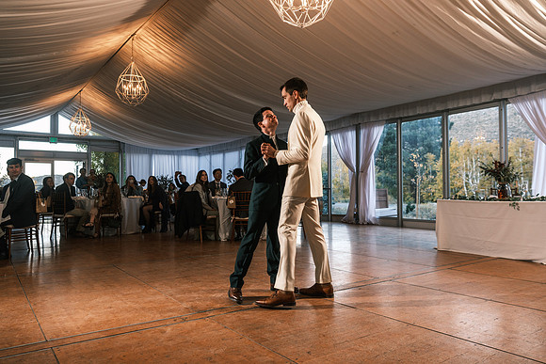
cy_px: 182
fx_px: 410
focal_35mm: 27
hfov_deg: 67.4
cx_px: 273
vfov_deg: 48.0
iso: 400
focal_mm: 18
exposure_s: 1/250
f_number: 2.5
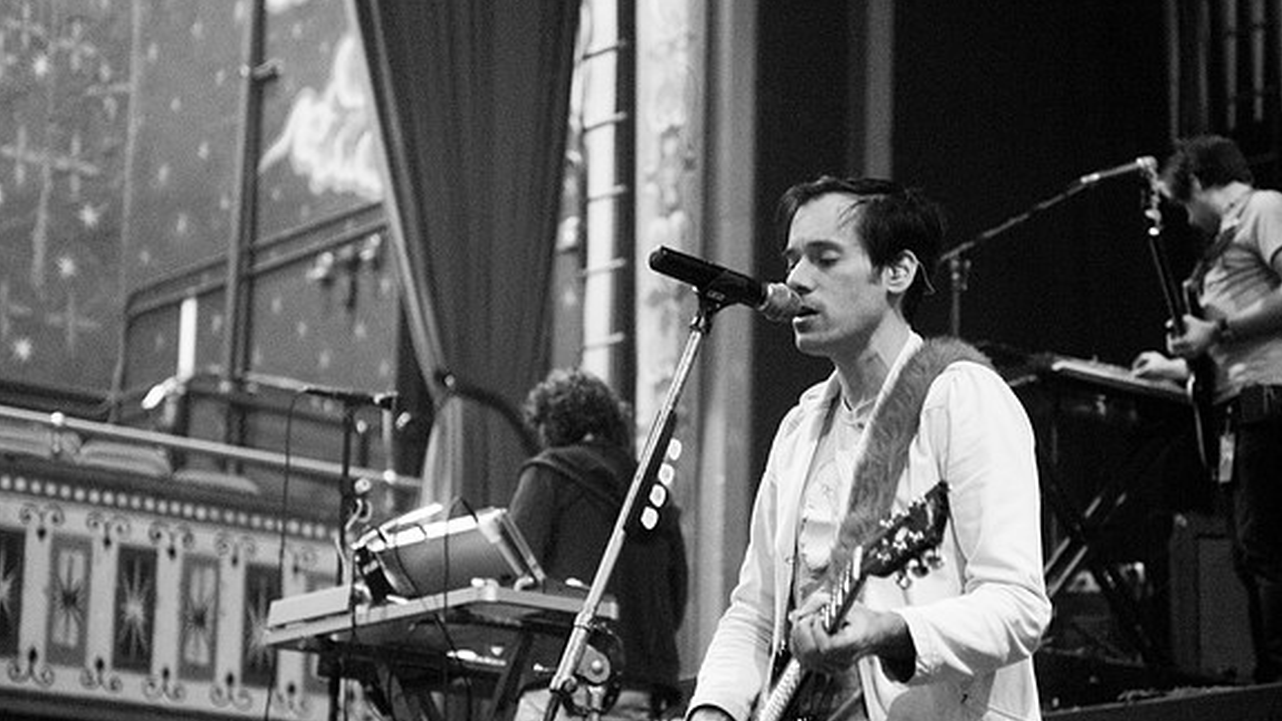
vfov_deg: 10.9
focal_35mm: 111
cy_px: 419
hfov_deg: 19.3
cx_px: 645
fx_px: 3774
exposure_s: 1/30
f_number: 2.8
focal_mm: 70
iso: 800
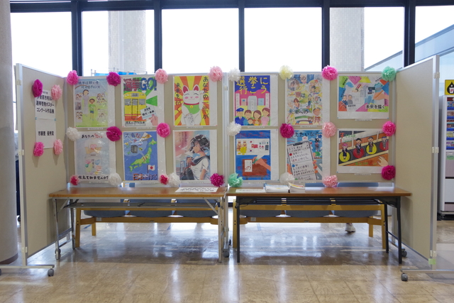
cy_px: 152
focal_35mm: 31
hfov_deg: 60.3
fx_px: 391
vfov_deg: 42.3
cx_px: 227
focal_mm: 21
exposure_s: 1/50
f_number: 10
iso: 1600
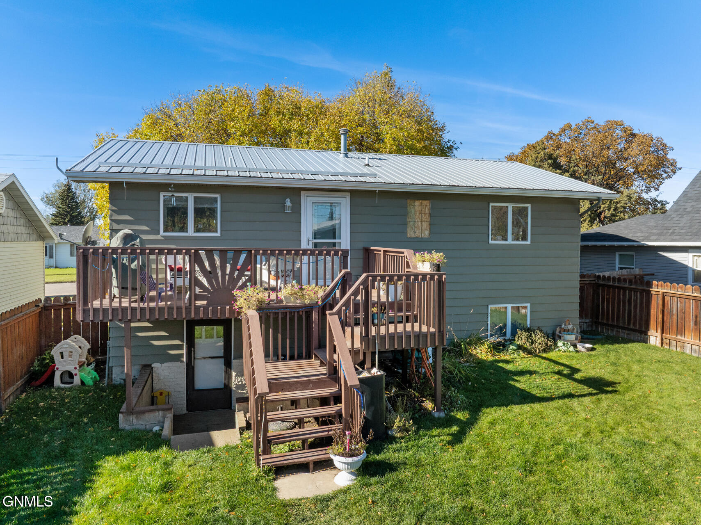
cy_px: 262
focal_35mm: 24
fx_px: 486
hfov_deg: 71.6
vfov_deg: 56.8
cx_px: 350
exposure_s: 1/500
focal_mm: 12.29
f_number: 6.3
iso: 200
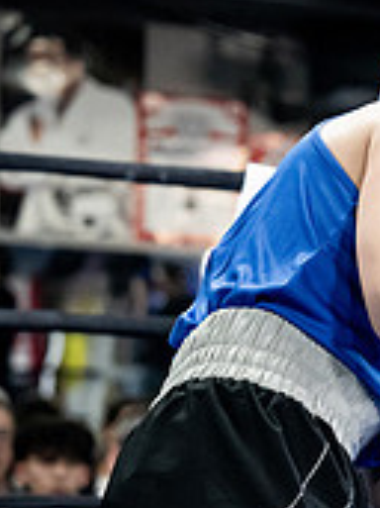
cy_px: 319
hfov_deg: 6.3
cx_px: 689
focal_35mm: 229
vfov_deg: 8.6
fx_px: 3356
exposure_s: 1/1000
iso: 8000
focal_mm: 70
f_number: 2.8
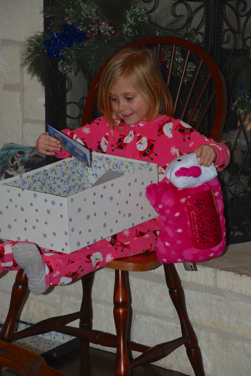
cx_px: 126
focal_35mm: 120
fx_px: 1251
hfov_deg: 11.5
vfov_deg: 17.0
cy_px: 188
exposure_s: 1/60
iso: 200
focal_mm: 80
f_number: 5.6
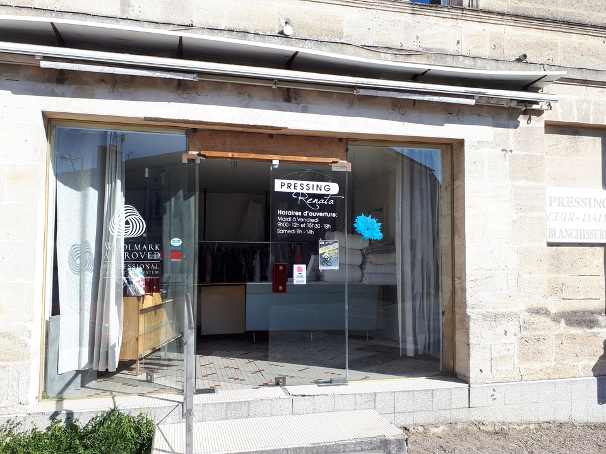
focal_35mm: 27
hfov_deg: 65.3
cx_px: 303
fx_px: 473
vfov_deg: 51.4
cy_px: 227
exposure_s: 1/890
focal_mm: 3.6
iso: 40
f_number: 1.9
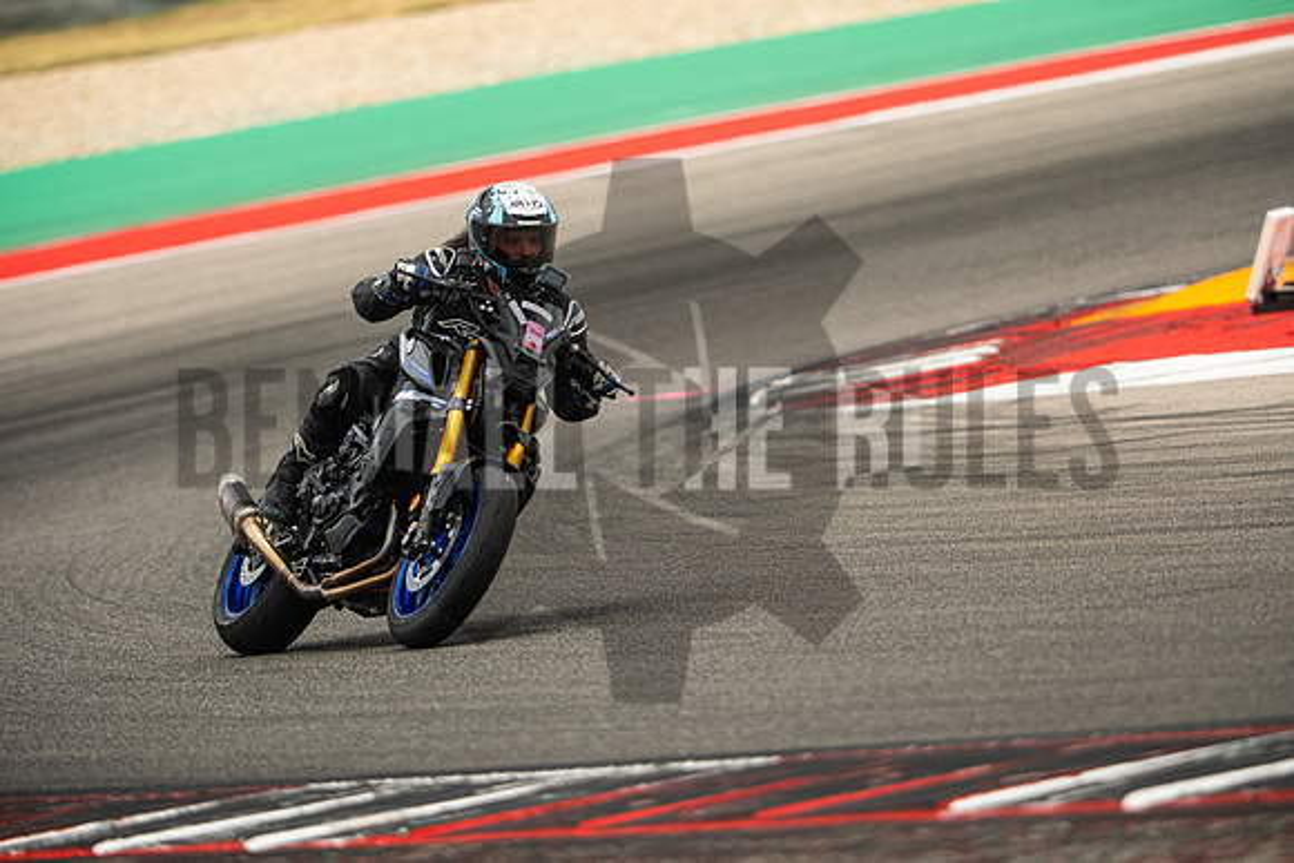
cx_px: 647
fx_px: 15099
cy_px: 432
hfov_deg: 4.9
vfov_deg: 3.3
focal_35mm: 420
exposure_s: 1/2000
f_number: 2.8
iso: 400
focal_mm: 280
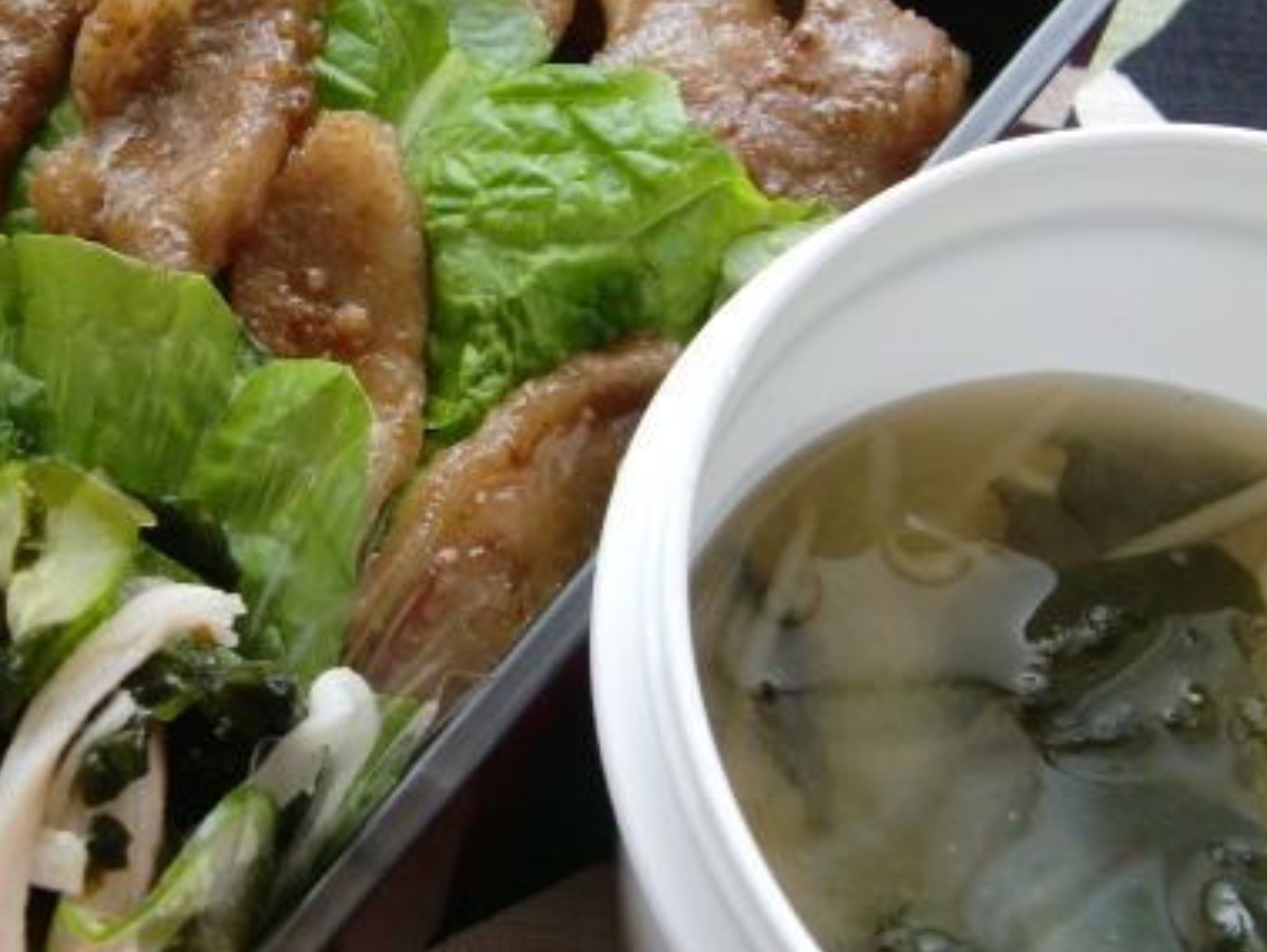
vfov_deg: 22.2
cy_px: 342
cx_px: 392
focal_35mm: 66
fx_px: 2417
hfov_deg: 29.1
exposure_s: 1/100
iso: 200
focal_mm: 6.9
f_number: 3
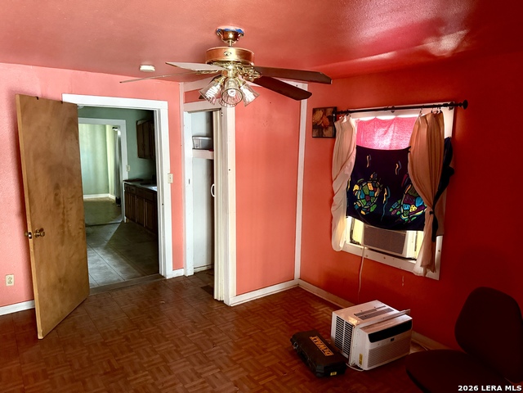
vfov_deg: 56.8
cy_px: 196
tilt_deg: -8.8
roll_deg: -1.3
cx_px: 262
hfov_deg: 71.6
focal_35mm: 24
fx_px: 363
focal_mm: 6.76
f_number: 1.78
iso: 1000
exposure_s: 1/34
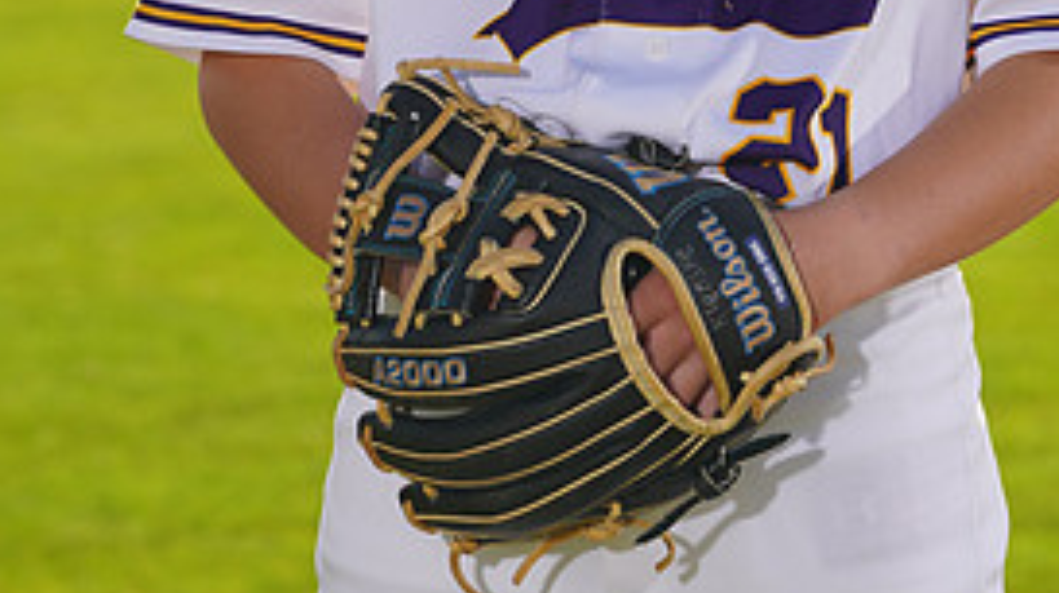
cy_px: -209
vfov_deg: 2.7
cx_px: 681
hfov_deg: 4.9
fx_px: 12373
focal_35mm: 441
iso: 100
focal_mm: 198
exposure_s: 1/250
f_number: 9
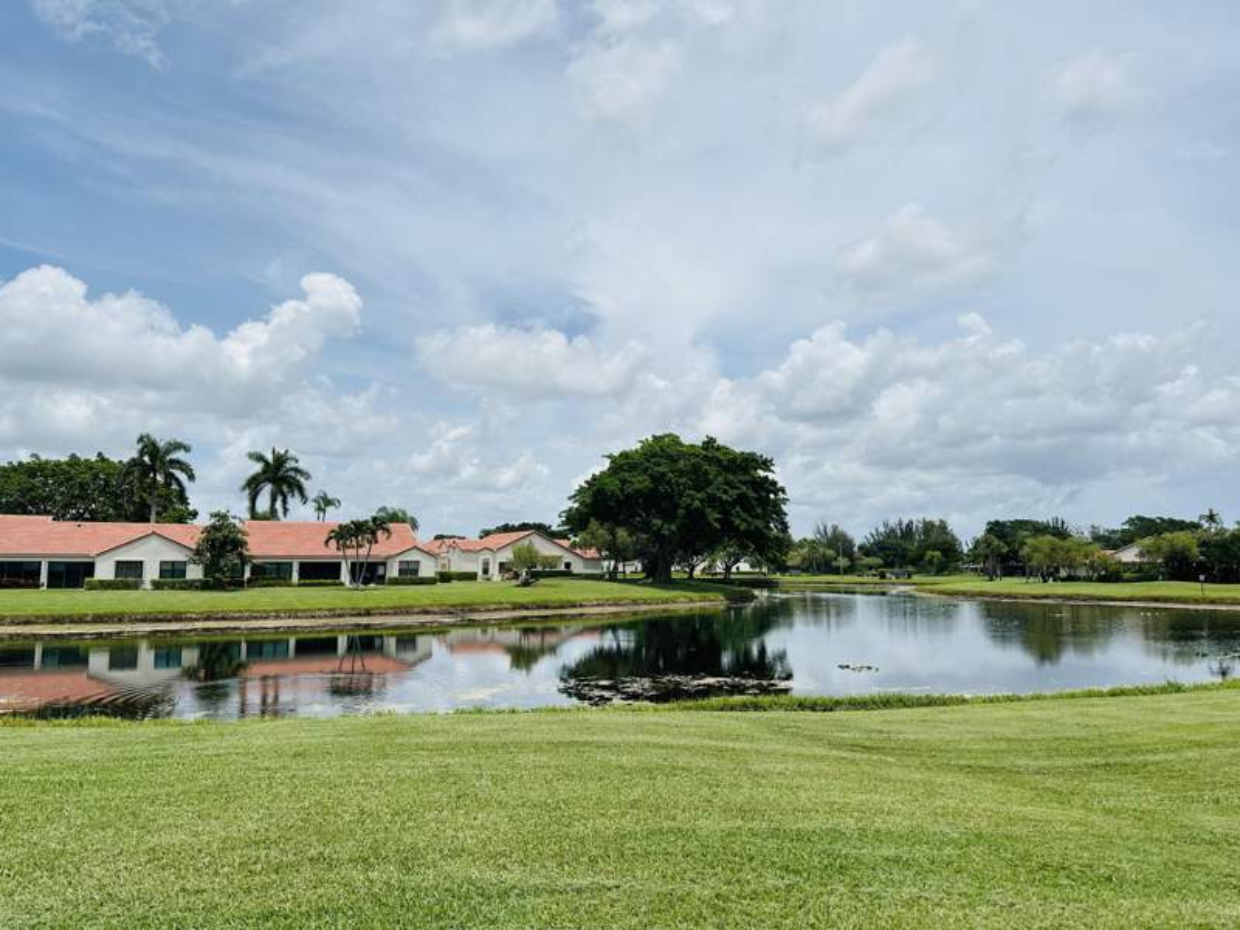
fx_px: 860
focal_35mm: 24
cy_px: 465
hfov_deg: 71.6
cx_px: 620
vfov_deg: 56.8
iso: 80
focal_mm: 6.86
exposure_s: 1/10753
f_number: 1.78
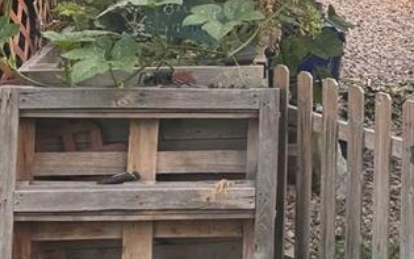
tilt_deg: -8.5
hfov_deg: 20.2
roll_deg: -0.5
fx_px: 1095
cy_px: -7
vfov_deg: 13.3
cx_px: 484
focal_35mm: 97
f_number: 1.78
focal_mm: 6.76
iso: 80
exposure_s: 1/121
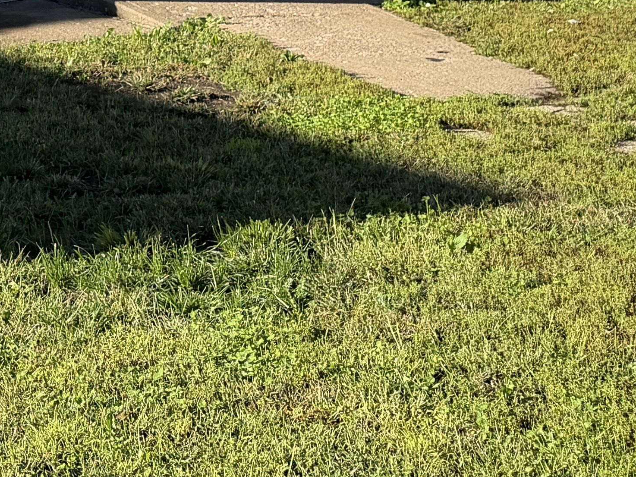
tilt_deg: +7.2
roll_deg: +3.0
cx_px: -116
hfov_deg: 19.9
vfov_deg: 13.8
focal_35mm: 93
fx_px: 1709
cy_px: -432
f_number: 1.78
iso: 100
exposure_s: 1/2703
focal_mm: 6.76
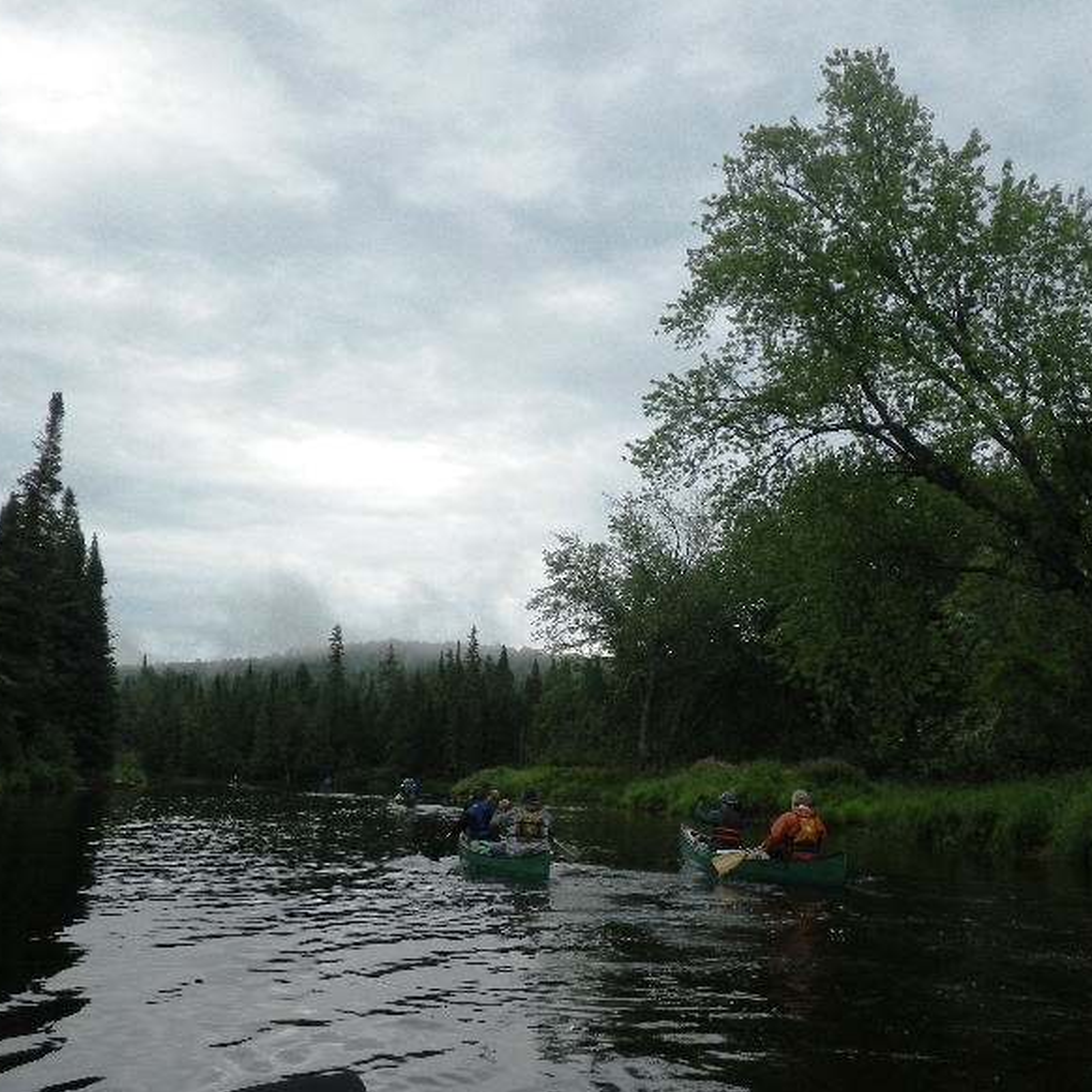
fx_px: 1213
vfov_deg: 48.5
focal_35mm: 34
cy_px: 546
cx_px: 662
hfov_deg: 48.1
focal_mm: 5
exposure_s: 1/400
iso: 80
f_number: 4.2
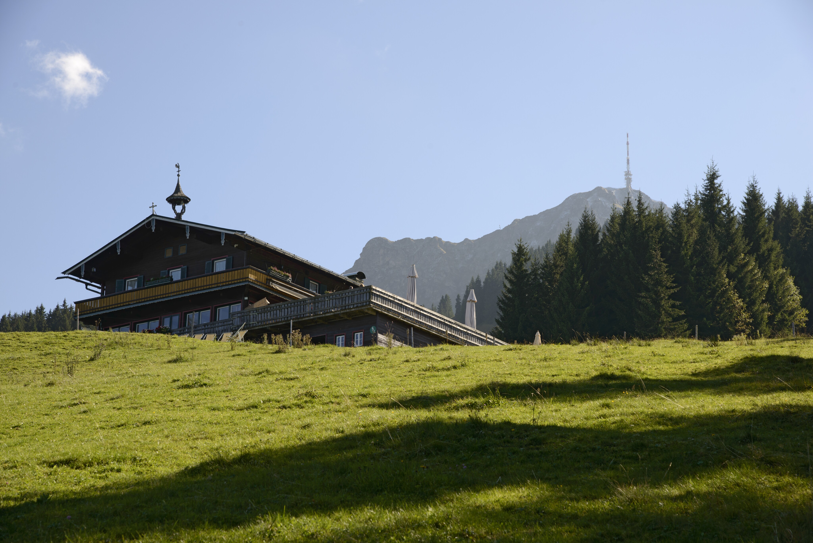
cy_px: 272
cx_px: 406
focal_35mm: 75
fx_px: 1694
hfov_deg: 27.0
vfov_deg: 18.2
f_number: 9
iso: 100
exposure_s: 1/200
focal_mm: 75
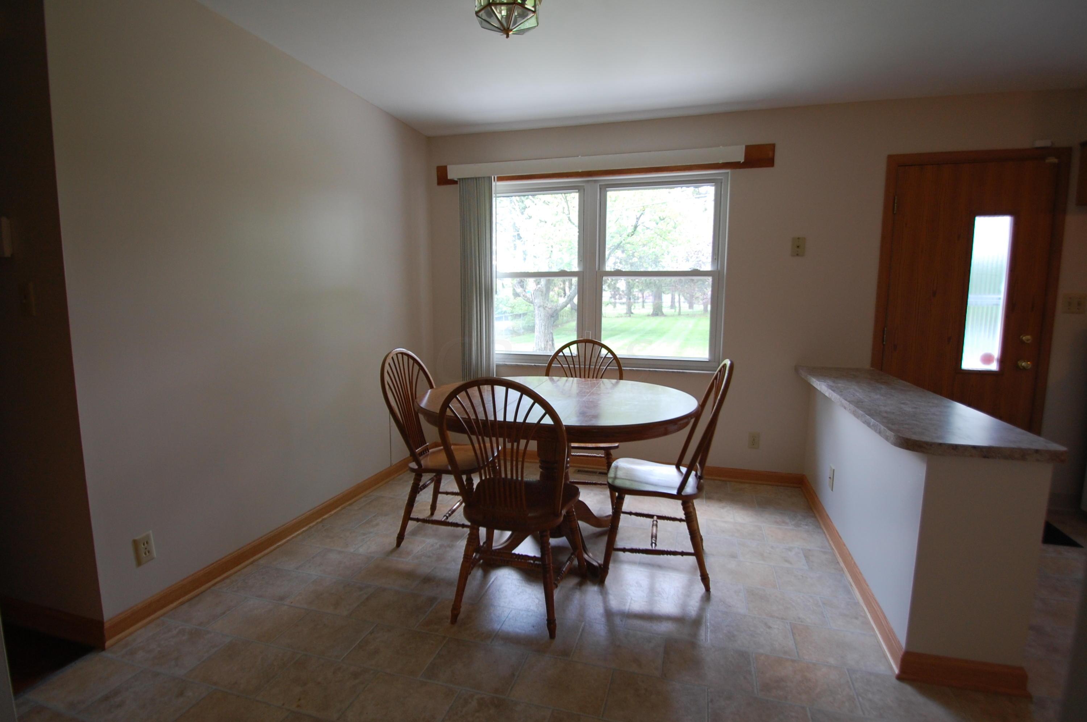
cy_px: 361
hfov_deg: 92.5
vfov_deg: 69.5
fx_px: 520
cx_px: 544
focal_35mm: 17
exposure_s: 1/60
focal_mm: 11.5
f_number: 4
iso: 400
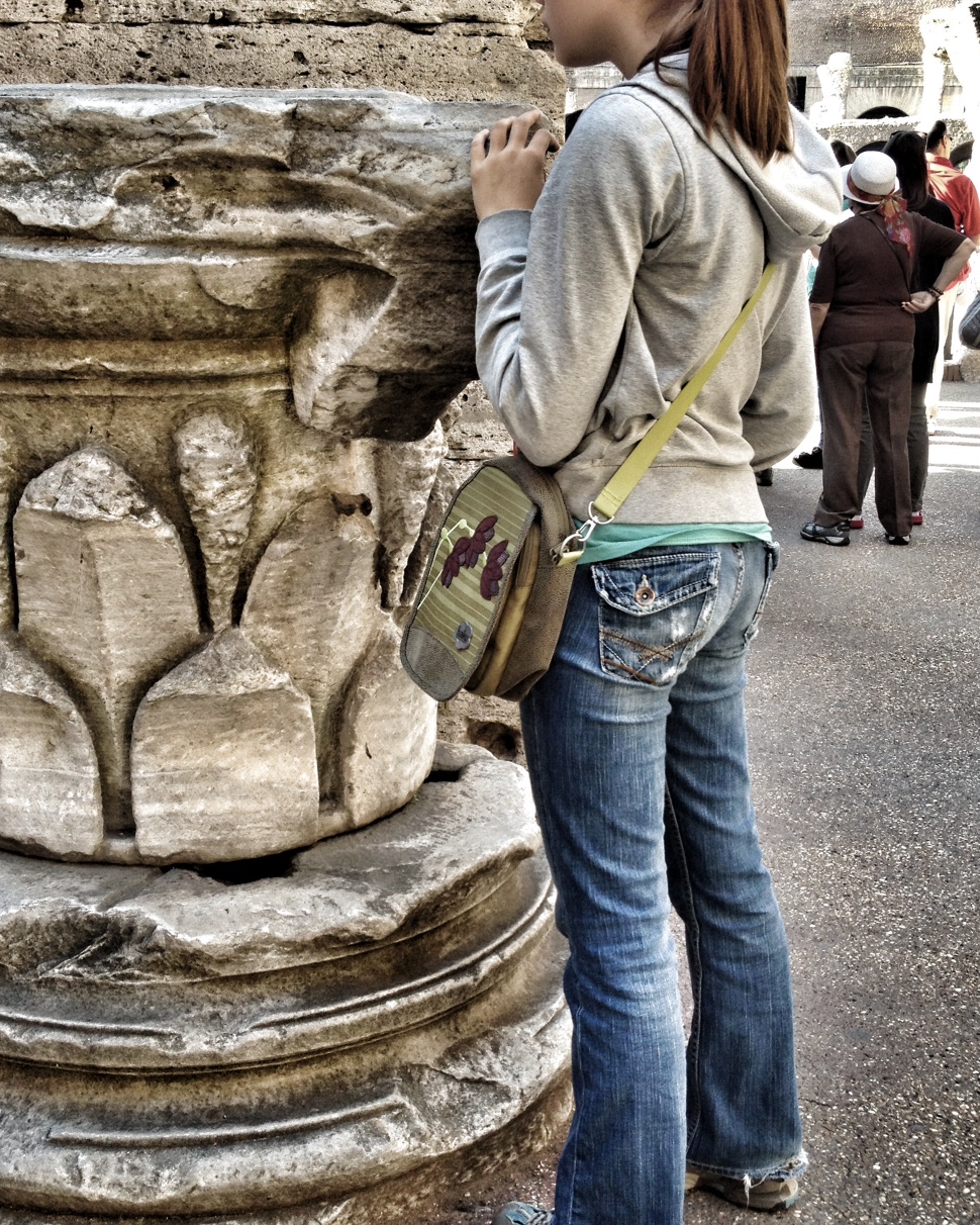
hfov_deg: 32.8
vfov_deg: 40.3
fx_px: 1667
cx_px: 478
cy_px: 633
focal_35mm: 46
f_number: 2.4
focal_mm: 4.28
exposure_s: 1/120
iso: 80
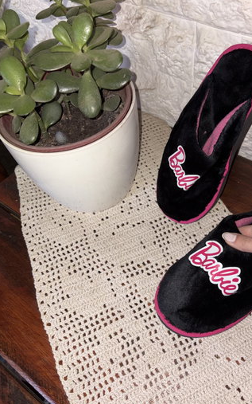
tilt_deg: -54.9
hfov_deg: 42.9
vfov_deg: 64.6
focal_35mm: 29
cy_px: 199
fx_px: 319
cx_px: 154
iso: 40
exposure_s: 1/36
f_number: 1.6
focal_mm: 5.96
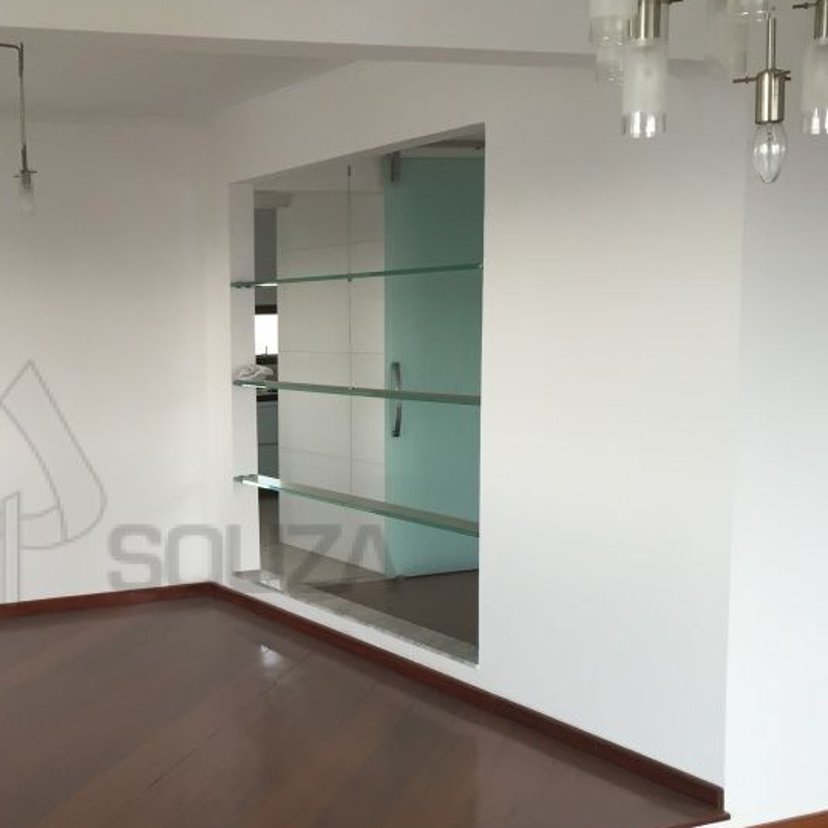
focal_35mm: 49
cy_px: 504
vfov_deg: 34.5
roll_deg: +0.7
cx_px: 136
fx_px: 1326
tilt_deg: -8.6
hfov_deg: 33.4
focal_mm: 4.15
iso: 32
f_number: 2.2
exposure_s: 1/30
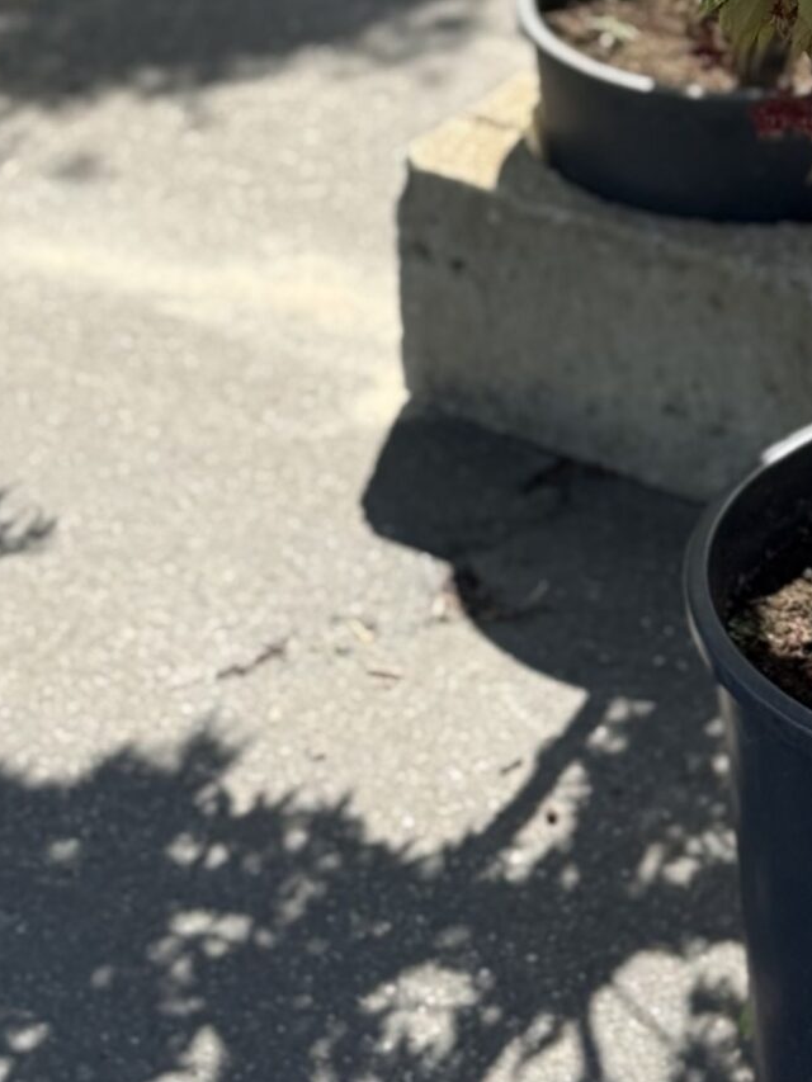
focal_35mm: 144
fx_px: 4503
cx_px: 658
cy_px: -367
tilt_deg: -20.7
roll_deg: +0.6
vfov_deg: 13.2
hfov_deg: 10.3
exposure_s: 1/1484
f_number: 1.78
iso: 64
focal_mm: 6.76
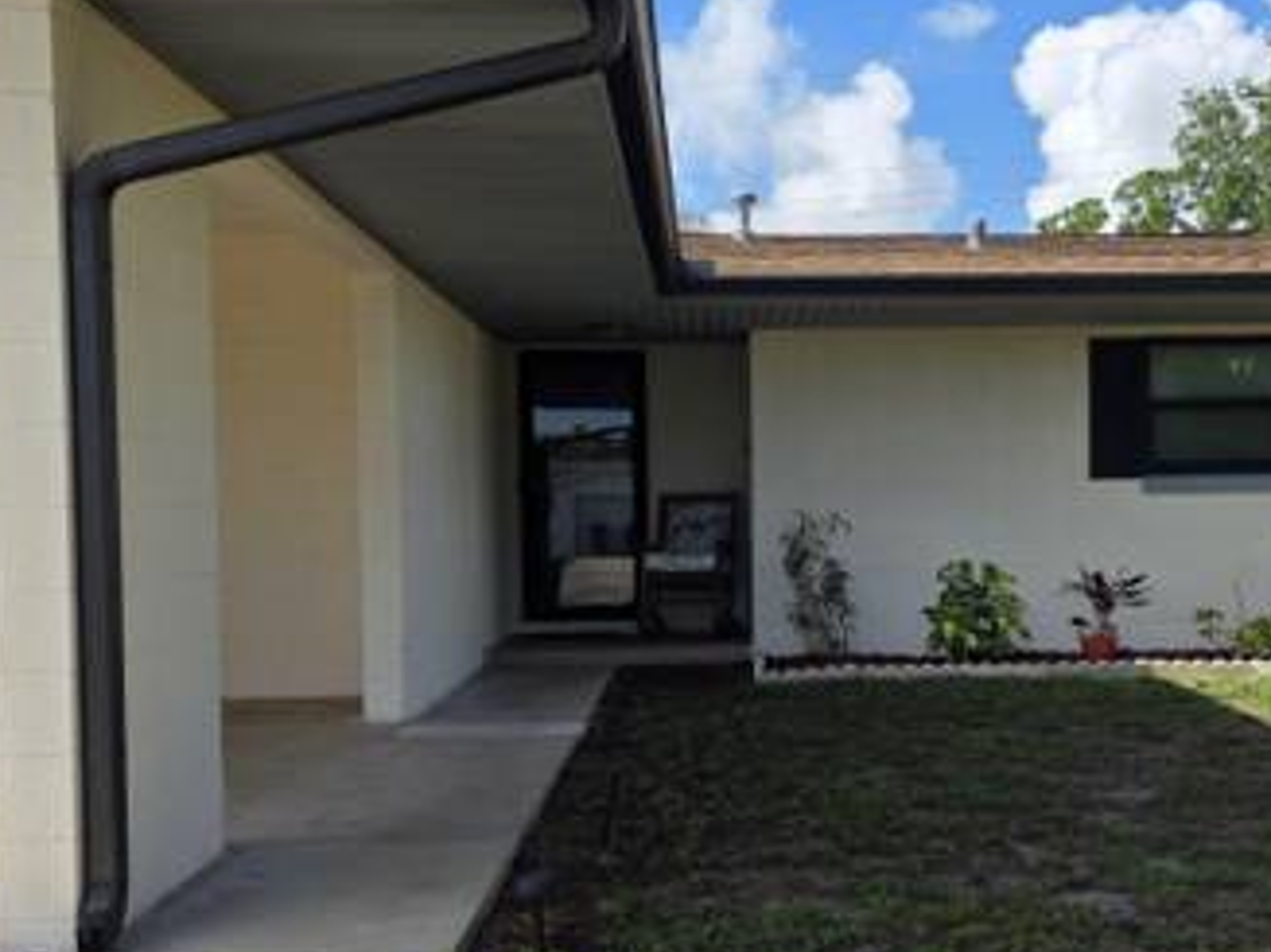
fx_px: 1652
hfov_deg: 41.7
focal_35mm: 45
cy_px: 569
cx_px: 824
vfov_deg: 32.1
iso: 80
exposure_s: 1/3677
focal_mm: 6.3
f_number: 1.7
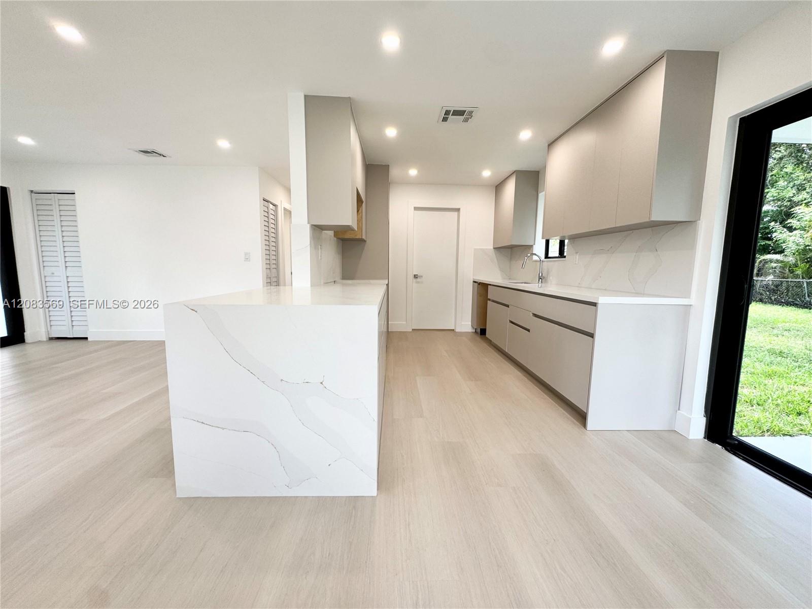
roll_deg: -0.9
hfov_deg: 102.1
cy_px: 304
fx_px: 328
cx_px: 406
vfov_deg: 85.7
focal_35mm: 14
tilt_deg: -7.6
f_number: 2.2
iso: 64
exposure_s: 1/99
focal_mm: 2.22
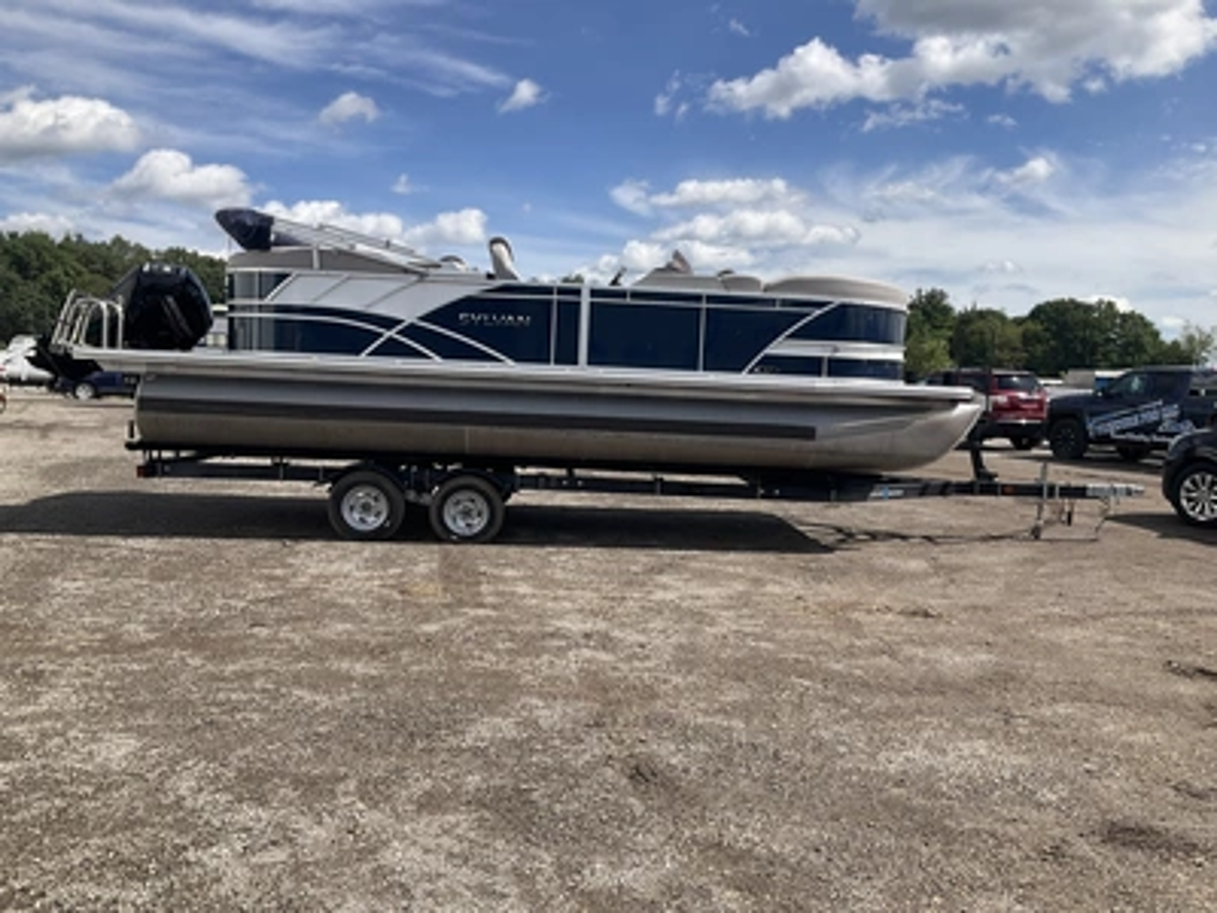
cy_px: 456
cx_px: 608
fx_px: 1020
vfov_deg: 48.2
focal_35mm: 29
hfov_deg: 61.7
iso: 25
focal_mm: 3
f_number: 1.8
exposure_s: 1/2058
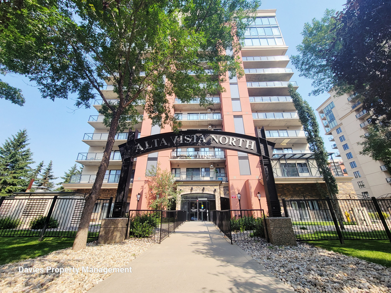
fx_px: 147
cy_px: 146
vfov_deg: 89.9
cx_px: 196
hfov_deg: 106.2
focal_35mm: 13
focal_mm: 2.2
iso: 50
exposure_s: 1/730
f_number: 2.2
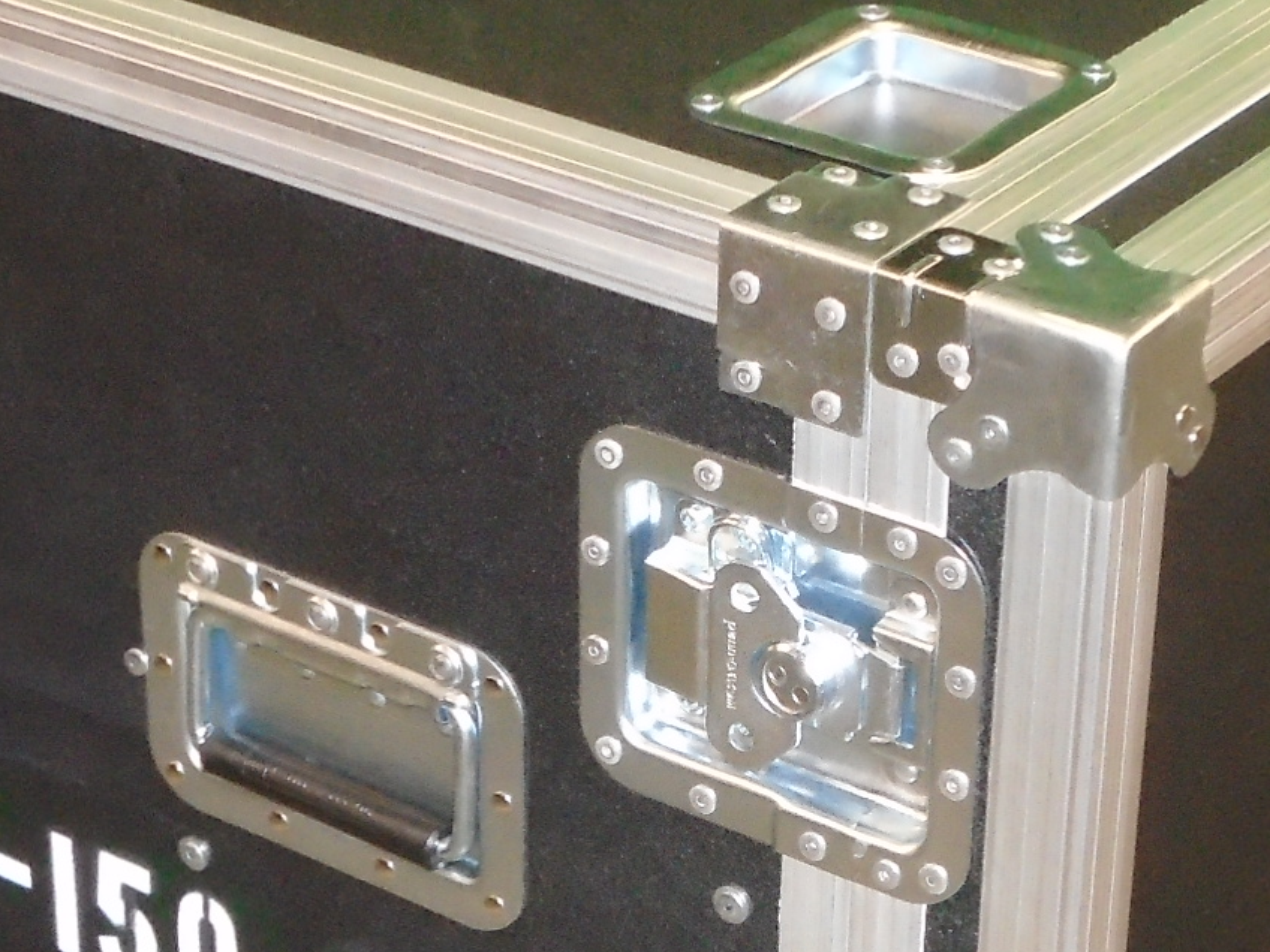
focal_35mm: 110
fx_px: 4036
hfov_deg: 17.9
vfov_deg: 13.4
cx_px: 734
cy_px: 748
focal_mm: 6.4
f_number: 3.8
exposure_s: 1/40
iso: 500
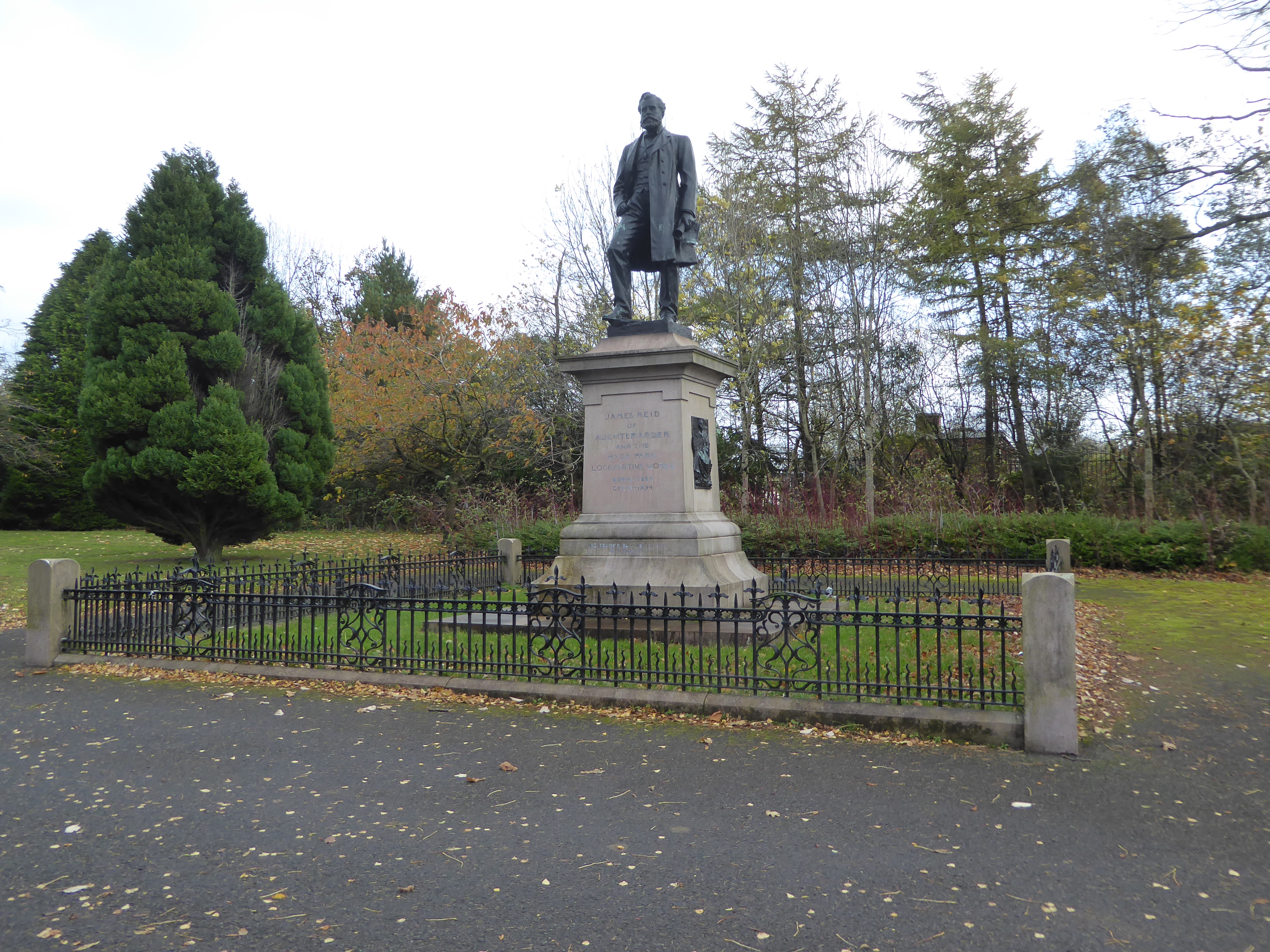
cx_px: 635
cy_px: 476
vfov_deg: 48.2
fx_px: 1064
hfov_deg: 61.7
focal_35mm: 29
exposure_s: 1/160
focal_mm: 5
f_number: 3.5
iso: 125
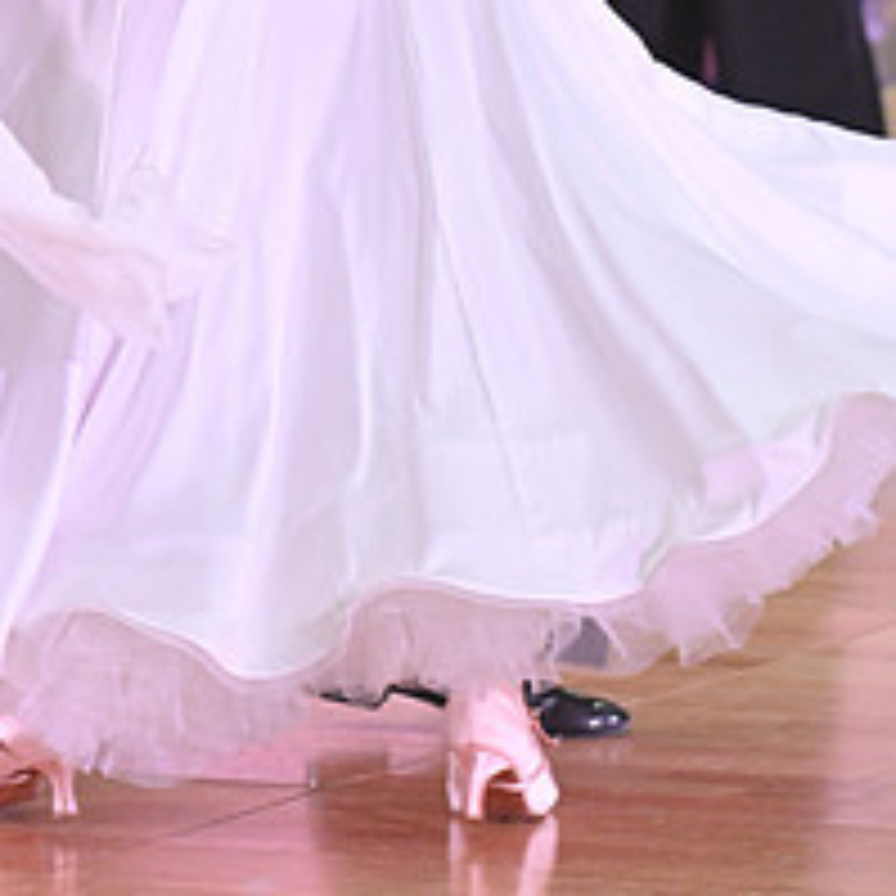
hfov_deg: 4.3
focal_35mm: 409
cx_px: 101
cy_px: -248
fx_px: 11977
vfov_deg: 4.3
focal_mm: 165
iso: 3200
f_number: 5.6
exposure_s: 1/400
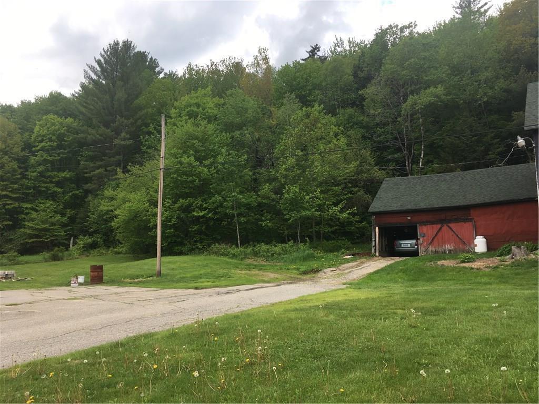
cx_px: 270
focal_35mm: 29
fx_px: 452
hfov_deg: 61.7
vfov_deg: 48.2
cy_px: 202
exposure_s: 1/493
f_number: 2.2
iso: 25
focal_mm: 4.15
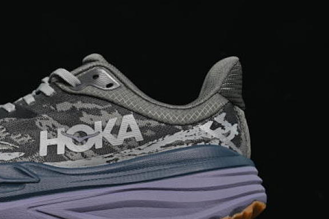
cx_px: 67
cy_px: 111
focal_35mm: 140
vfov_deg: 9.8
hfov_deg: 14.6
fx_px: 1279
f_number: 6.3
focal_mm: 50
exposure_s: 1/50
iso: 160
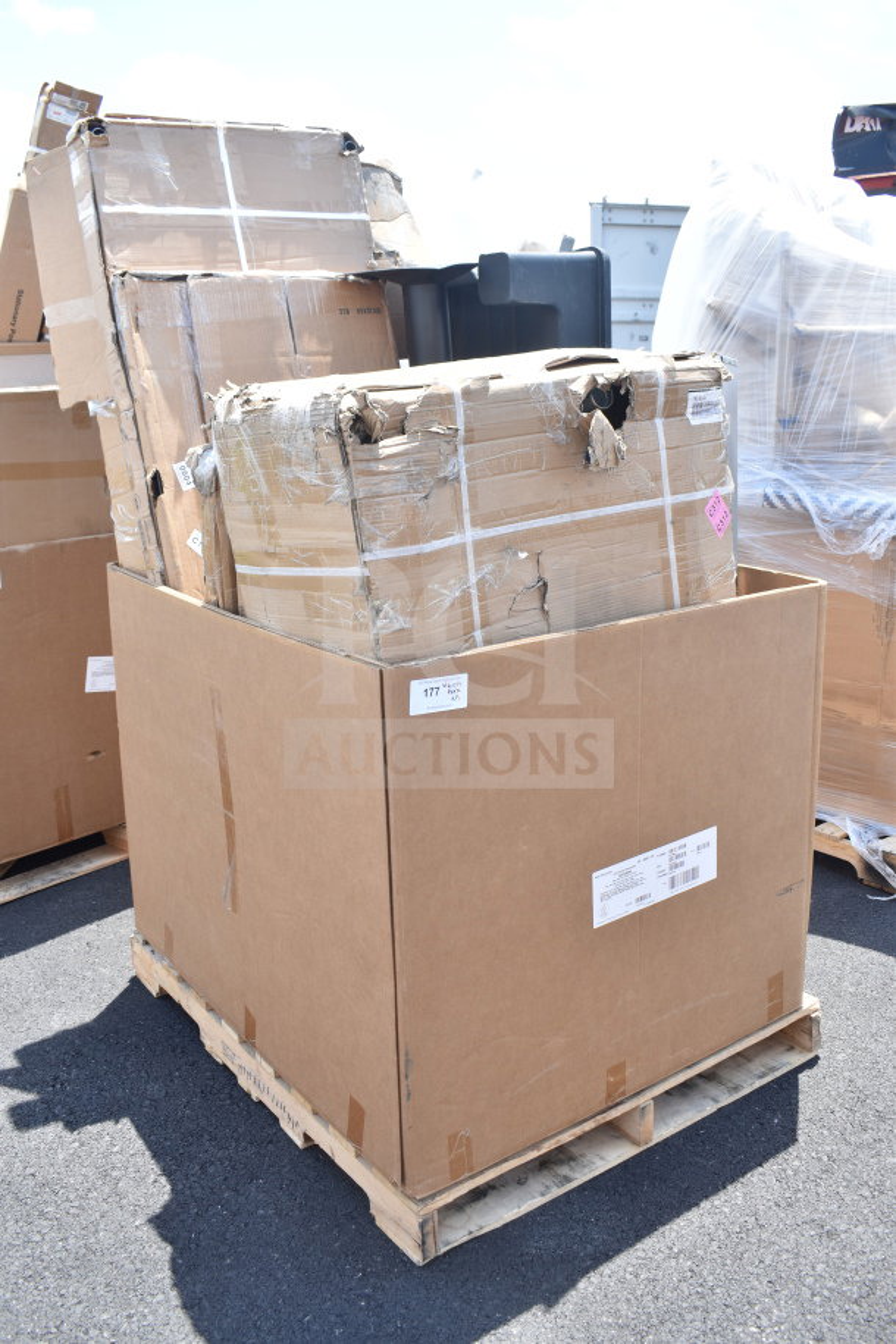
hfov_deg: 41.7
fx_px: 1176
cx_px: 448
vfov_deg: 59.5
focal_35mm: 32
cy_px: 672
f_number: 5.6
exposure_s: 1/320
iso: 200
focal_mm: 21
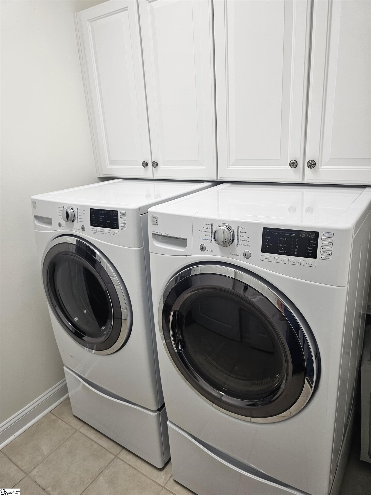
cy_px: 248
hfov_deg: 58.9
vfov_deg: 73.9
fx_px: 329
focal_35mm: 23
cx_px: 186
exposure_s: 1/120
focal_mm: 6.3
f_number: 1.7
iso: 64
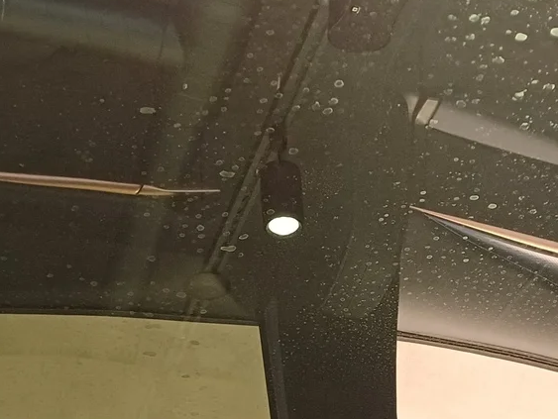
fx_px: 1145
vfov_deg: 19.9
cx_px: 368
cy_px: 457
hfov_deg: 27.2
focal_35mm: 71
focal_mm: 4.65
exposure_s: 1/20
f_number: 1.8
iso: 640
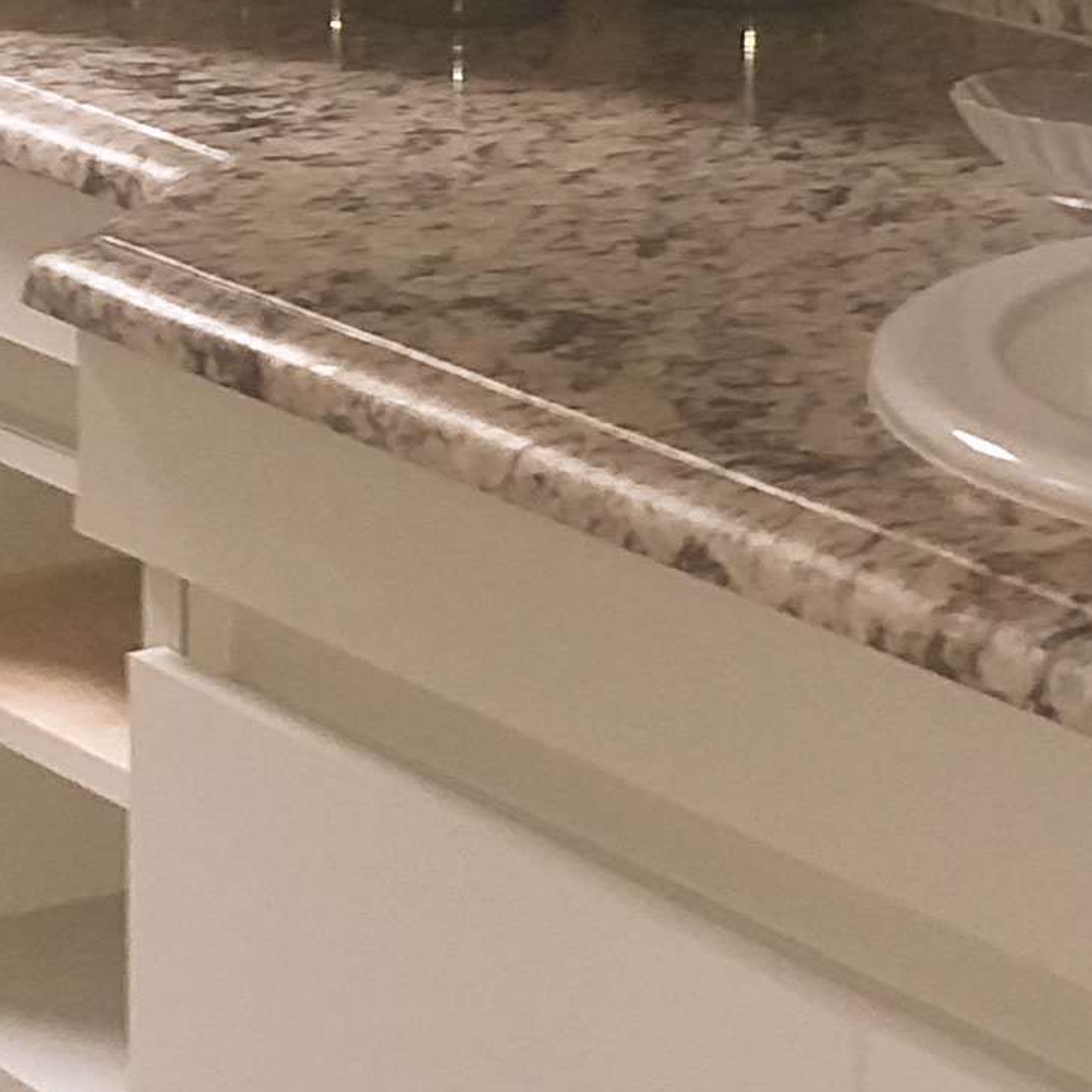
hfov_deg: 11.9
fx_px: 5246
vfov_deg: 11.8
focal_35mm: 147
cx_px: 385
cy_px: 71
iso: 125
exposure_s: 1/30
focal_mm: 3.93
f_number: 1.7
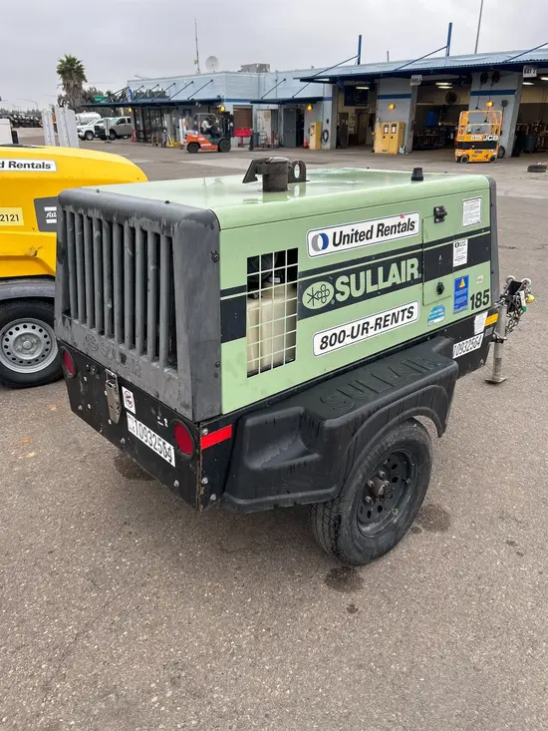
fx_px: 549
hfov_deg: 53.1
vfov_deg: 67.3
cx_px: 274
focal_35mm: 26
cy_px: 366
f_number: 1.5
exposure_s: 1/121
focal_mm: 5.7
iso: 32
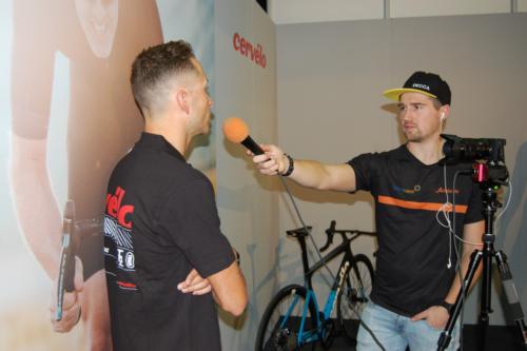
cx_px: 264
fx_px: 527
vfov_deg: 36.8
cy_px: 176
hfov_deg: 53.1
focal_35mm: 36
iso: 400
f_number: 4
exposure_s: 1/60
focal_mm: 24
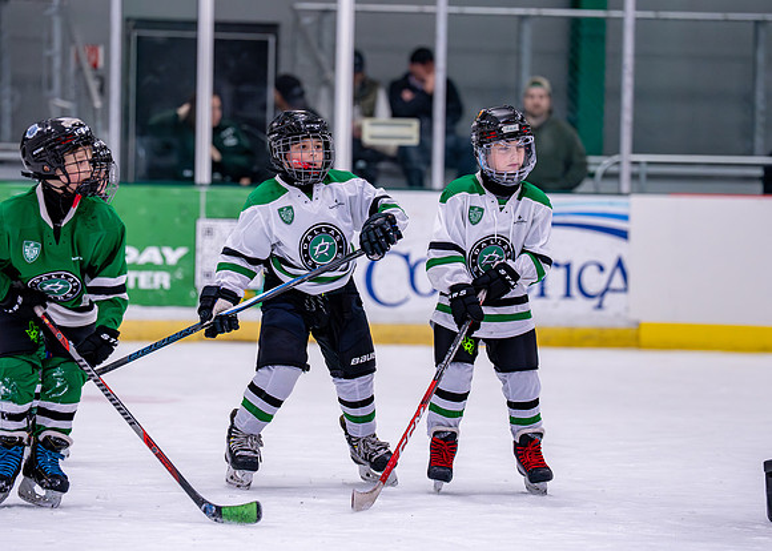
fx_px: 4095
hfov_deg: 10.8
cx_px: 359
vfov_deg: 7.7
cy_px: 257
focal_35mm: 187
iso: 2500
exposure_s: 1/1250
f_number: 2.8
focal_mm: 146
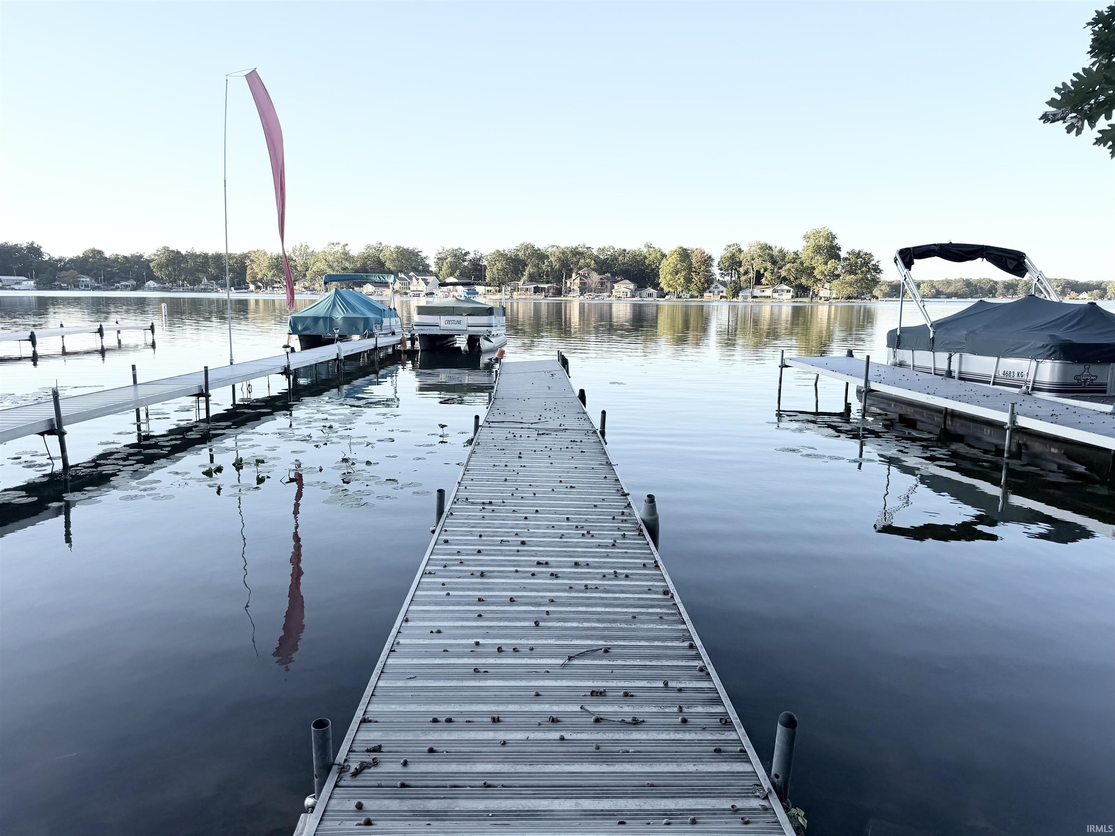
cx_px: 558
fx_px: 773
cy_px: 418
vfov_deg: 56.8
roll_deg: +0.3
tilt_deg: -9.7
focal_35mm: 24
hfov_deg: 71.6
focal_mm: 6.76
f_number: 1.78
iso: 80
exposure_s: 1/1727
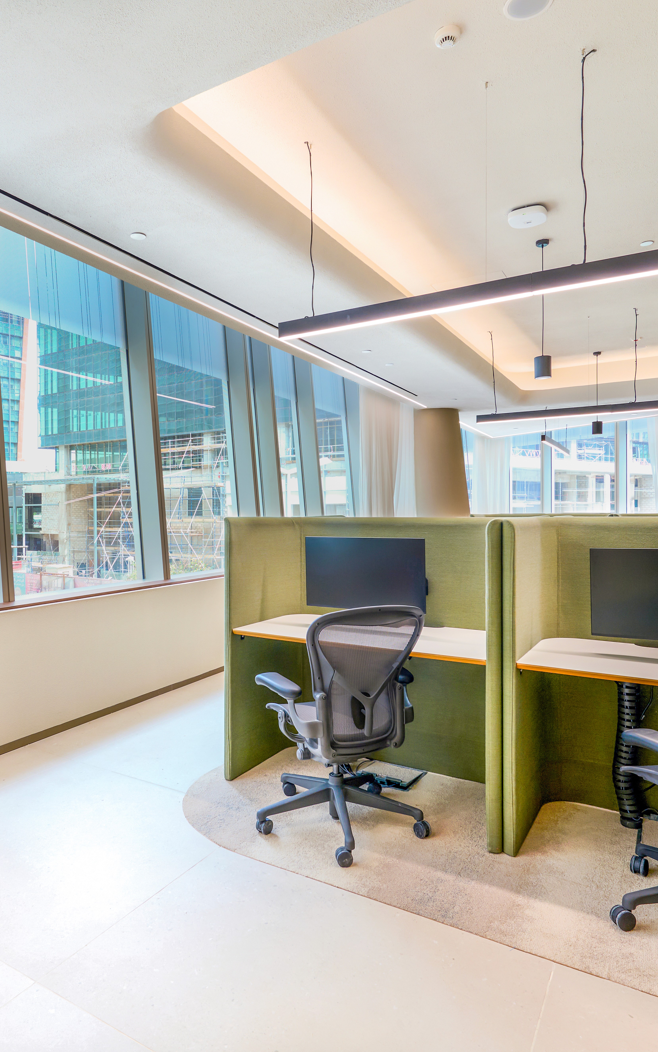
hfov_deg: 54.5
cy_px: 514
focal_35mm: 22
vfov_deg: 79.6
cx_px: 249
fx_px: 631
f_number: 8
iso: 200
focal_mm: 14
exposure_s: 1/5
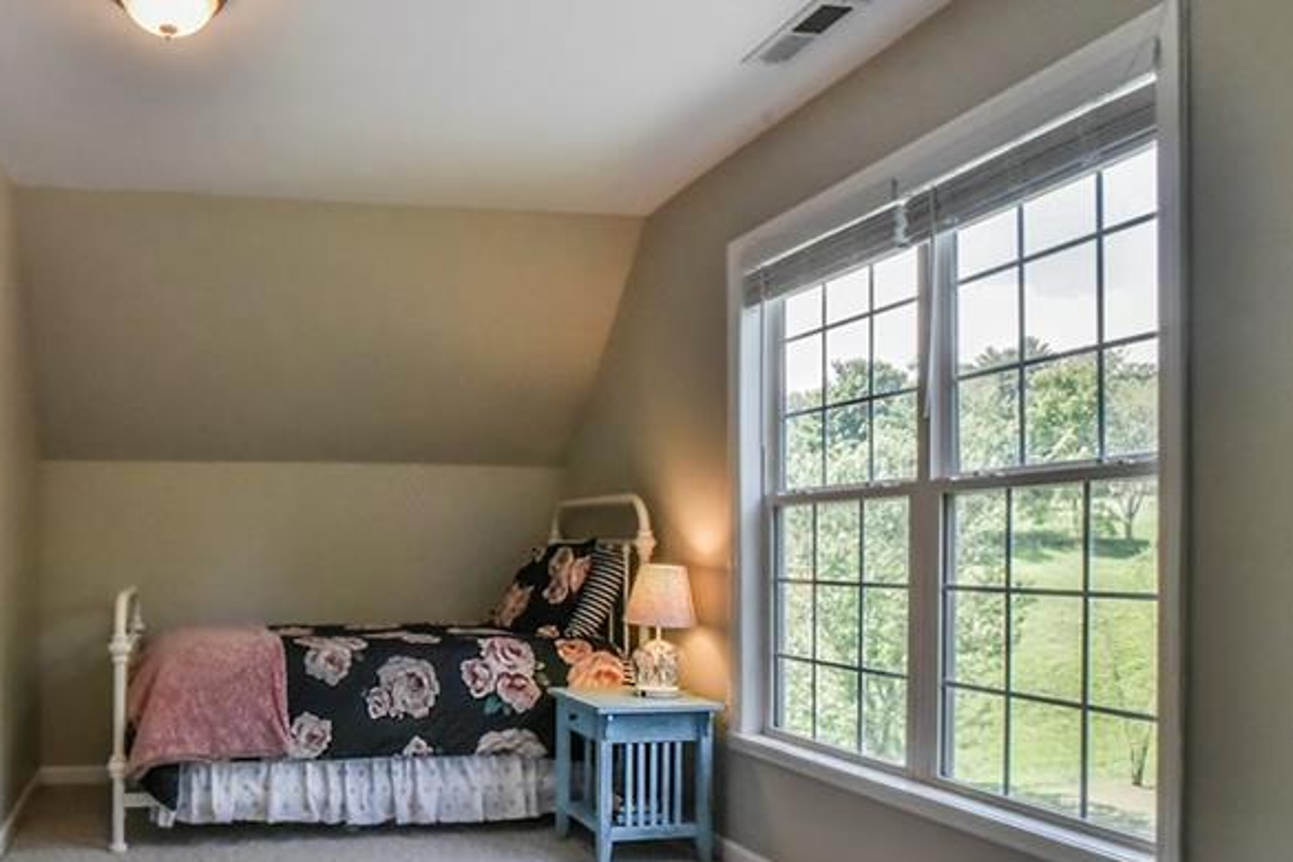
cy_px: 543
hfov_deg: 62.8
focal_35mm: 28
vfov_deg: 46.0
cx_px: 371
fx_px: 1006
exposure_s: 1/200
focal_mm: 16
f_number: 16
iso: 4000
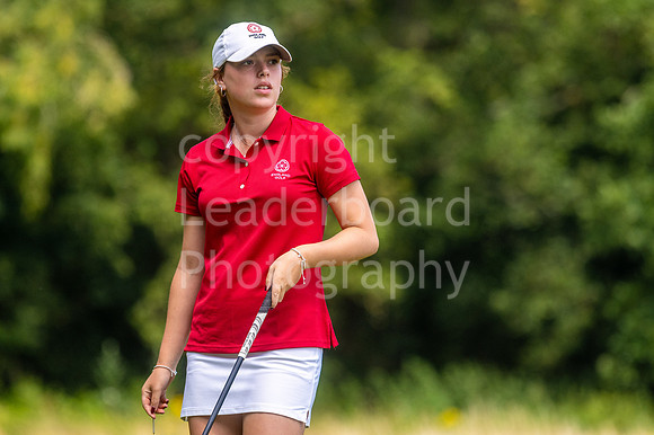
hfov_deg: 4.6
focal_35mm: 450
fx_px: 8170
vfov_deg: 3.1
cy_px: 218
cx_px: 327
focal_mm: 300
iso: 200
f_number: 5
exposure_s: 1/1250
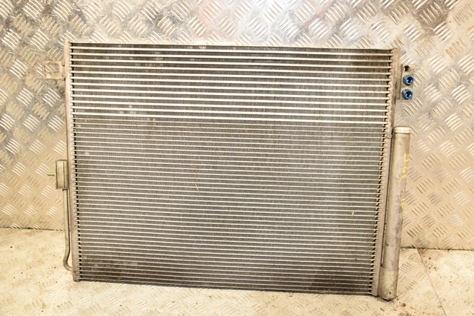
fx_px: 434
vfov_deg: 39.9
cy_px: 158
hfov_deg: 57.2
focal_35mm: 33
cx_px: 237
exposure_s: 1/160
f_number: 5
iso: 800
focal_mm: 22
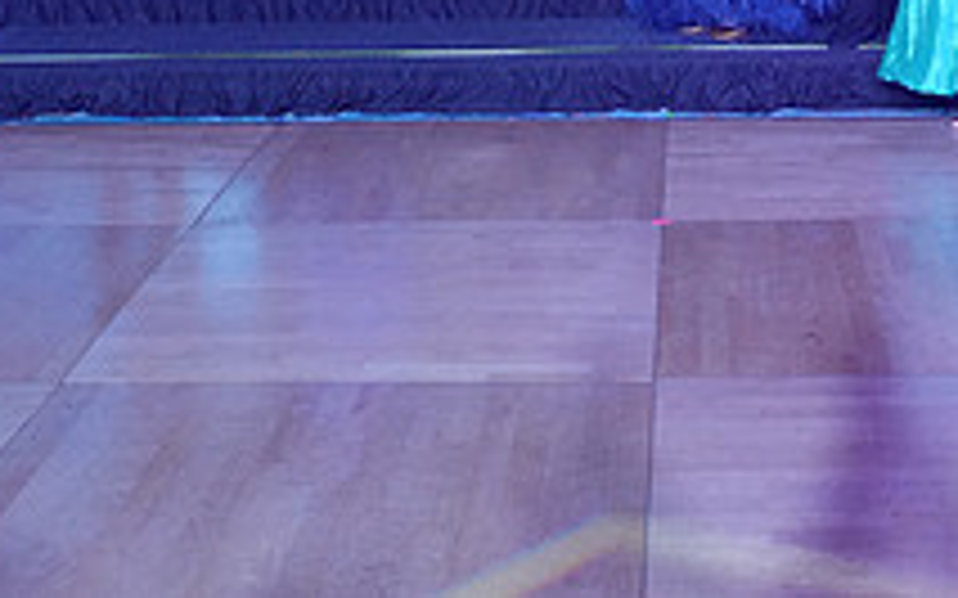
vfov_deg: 14.3
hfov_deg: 23.9
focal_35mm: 86
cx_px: 697
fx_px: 2245
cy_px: -268
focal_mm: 31
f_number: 7.1
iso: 2000
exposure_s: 1/200
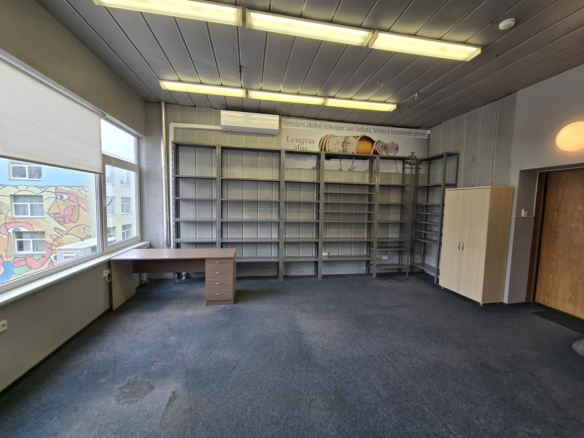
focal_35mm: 13
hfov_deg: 106.2
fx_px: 219
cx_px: 292
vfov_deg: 89.9
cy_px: 219
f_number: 2.2
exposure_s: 1/100
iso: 64
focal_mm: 2.2
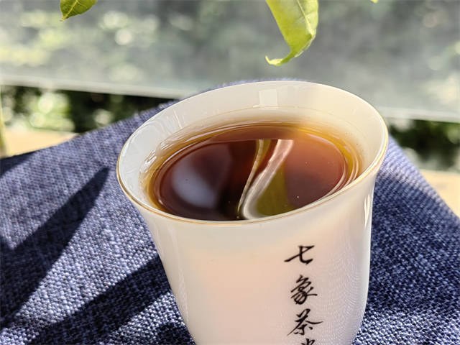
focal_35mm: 70
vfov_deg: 21.0
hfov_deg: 27.8
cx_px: 230
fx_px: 930
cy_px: 172
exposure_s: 1/1404
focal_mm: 5.54
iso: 80
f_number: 1.8
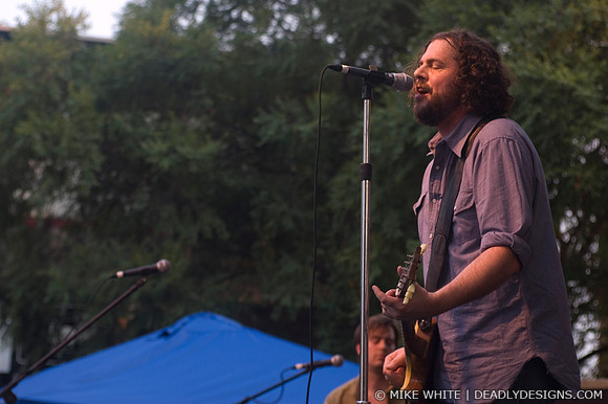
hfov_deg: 19.5
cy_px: 202
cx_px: 304
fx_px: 1772
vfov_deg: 13.0
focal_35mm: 105
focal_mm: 70
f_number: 4
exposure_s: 1/125
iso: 200
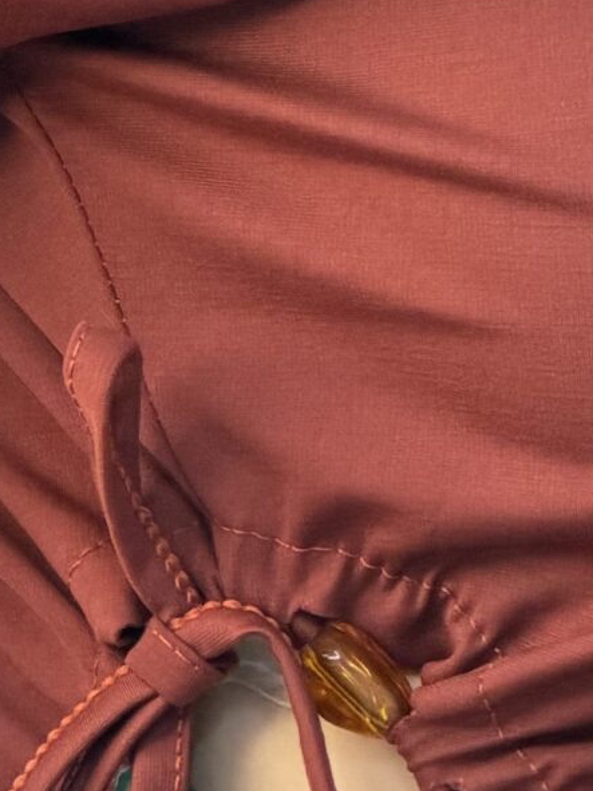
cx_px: 240
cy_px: 729
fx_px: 9894
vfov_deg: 4.6
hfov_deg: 3.4
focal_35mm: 433
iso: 400
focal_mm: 16.89
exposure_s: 1/109
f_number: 2.8
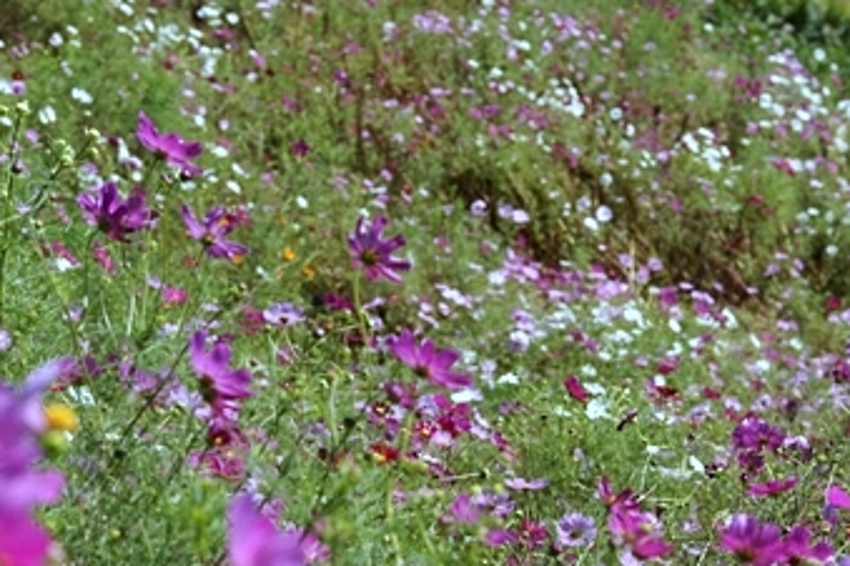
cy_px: 357
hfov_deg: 13.2
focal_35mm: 155
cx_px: 449
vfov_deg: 8.9
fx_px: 3659
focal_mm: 70
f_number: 7.1
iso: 100
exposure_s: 1/400
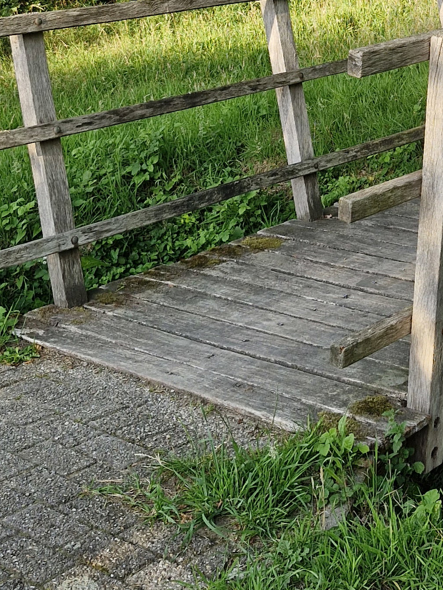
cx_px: 481
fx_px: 1160
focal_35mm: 68
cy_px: -16
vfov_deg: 26.8
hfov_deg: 20.6
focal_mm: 5.54
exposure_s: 1/329
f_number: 1.8
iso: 50
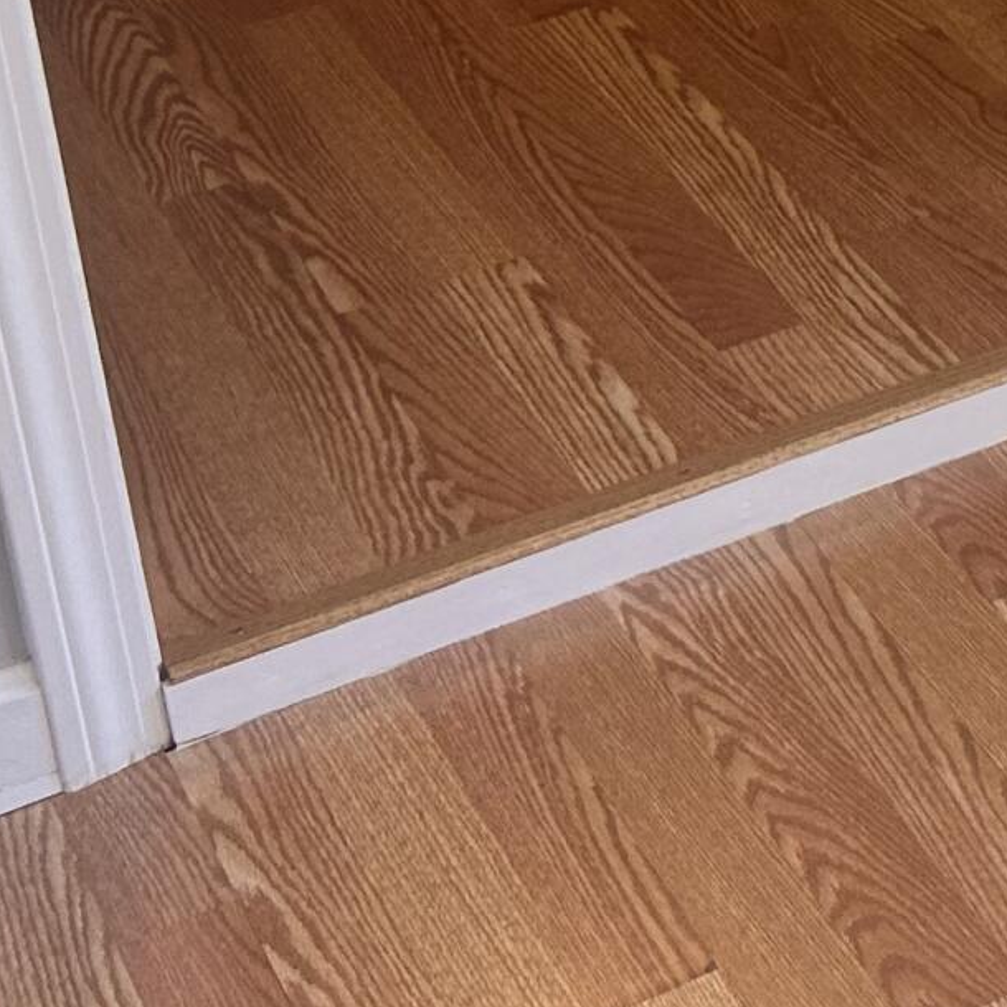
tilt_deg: -17.7
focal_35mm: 113
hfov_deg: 12.8
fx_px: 3719
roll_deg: +0.4
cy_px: -528
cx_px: 2197
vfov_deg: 14.3
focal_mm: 5.7
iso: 40
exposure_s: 1/120
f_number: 1.5
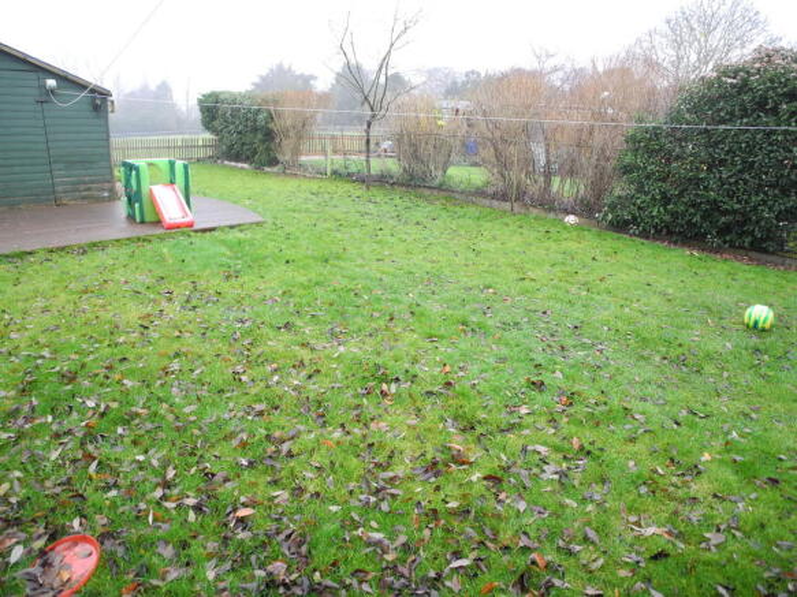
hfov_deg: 63.5
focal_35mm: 28
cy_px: 298
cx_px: 398
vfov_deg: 49.7
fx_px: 645
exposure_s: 1/34.1
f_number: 2.8
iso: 100
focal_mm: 6
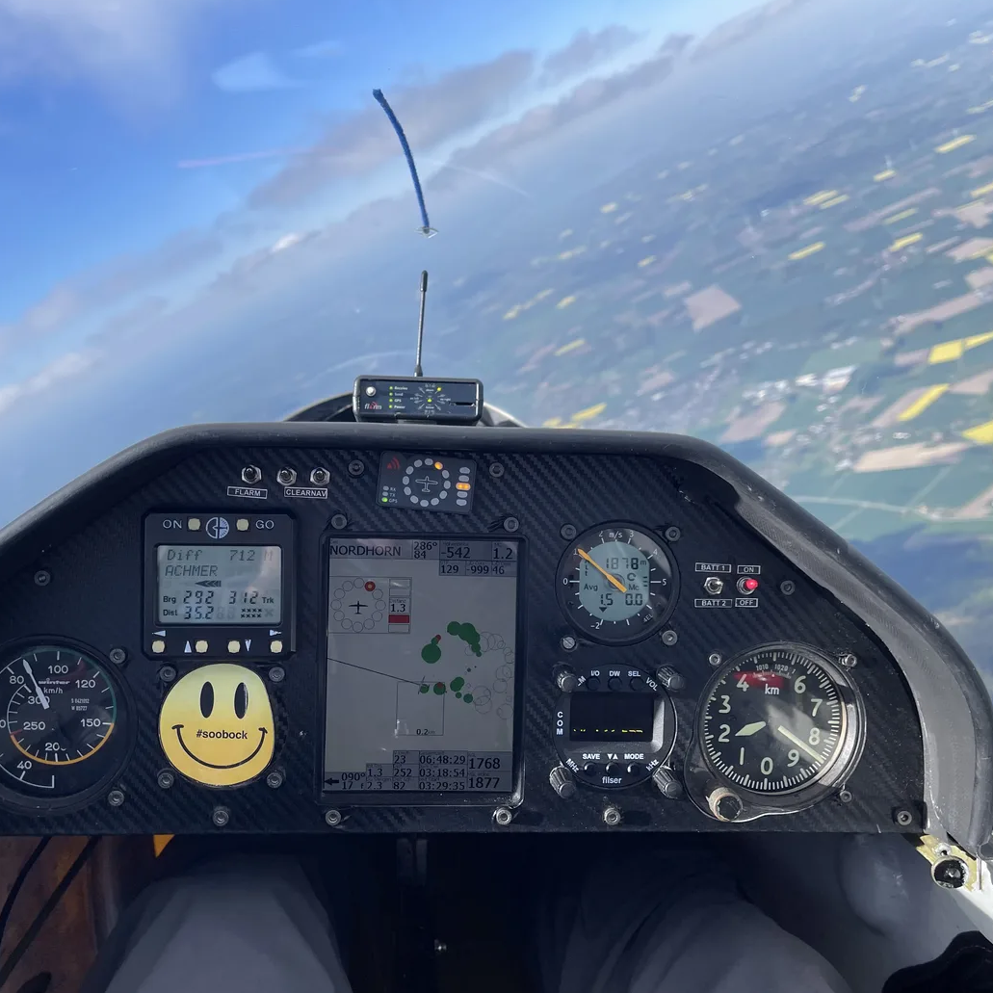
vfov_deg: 54.0
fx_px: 974
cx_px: 441
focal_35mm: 30
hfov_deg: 53.9
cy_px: 495
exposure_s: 1/1946
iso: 32
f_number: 1.6
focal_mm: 5.1
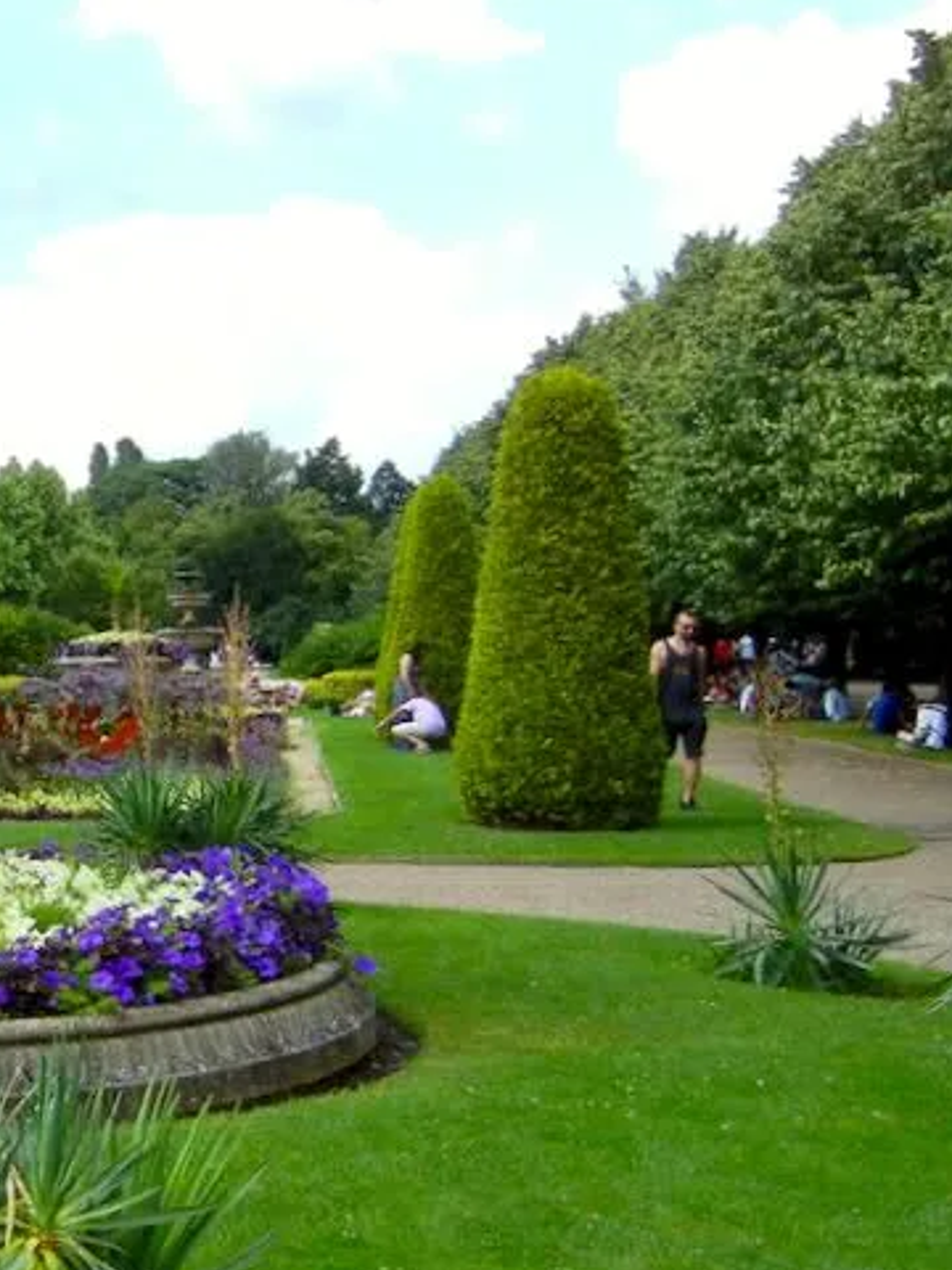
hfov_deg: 20.3
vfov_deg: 30.3
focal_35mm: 64
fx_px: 2347
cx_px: -386
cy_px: 634
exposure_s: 1/659
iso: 160
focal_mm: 5.4
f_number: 3.5
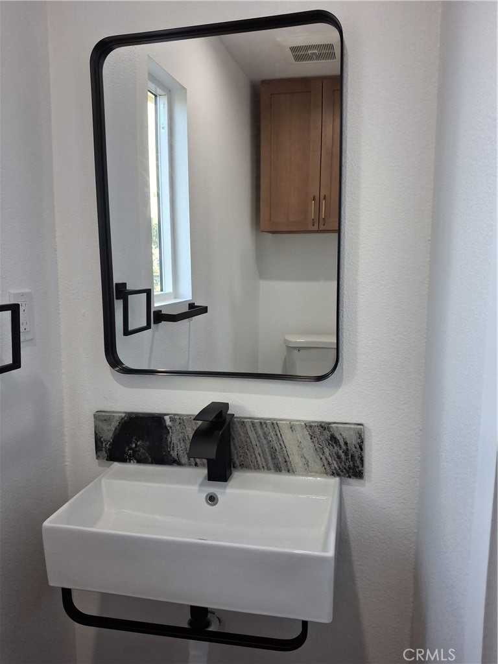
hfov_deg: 54.9
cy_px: 332
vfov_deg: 69.4
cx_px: 249
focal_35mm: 25
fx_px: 480
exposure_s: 1/120
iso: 160
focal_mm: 4.69
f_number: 1.8
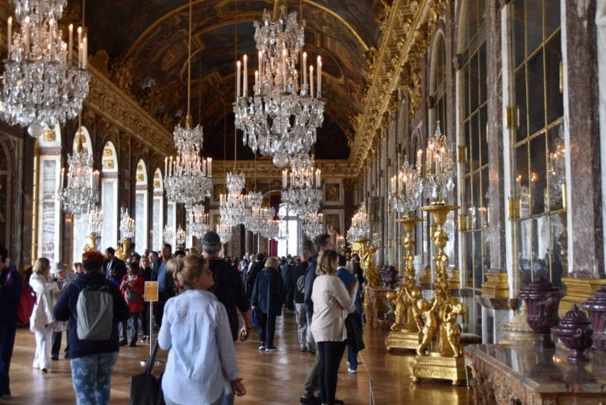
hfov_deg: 43.5
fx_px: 758
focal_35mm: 45
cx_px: 274
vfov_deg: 29.9
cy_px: 185
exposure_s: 1/50
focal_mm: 22
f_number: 3.8
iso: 200
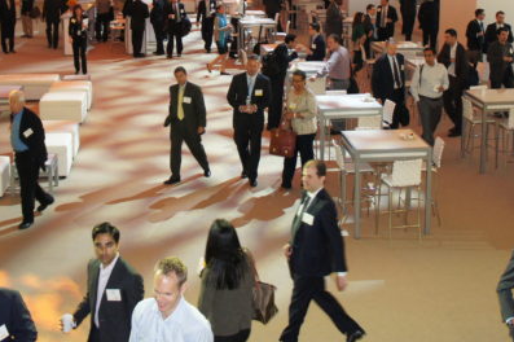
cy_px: 20
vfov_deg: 22.6
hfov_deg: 34.5
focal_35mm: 58
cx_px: 247
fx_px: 827
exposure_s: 1/60
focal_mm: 20
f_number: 4
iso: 640
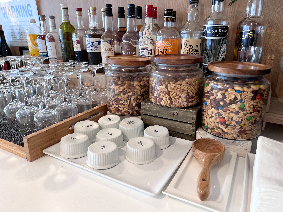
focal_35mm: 26
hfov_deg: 67.3
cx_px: 142
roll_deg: +0.9
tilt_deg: -19.5
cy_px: 106
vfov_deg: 53.1
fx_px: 213
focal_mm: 5.7
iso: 125
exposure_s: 1/120
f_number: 1.5
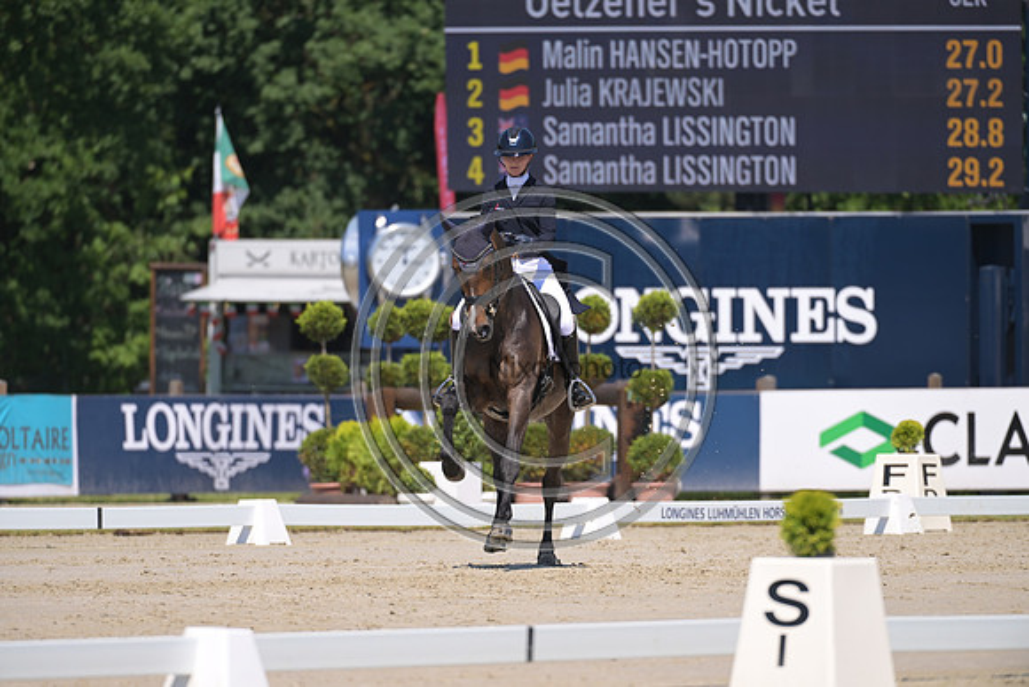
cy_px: 344
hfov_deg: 5.2
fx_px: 11435
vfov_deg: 3.4
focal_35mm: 400
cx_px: 514
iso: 250
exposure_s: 1/1250
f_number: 5
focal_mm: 400
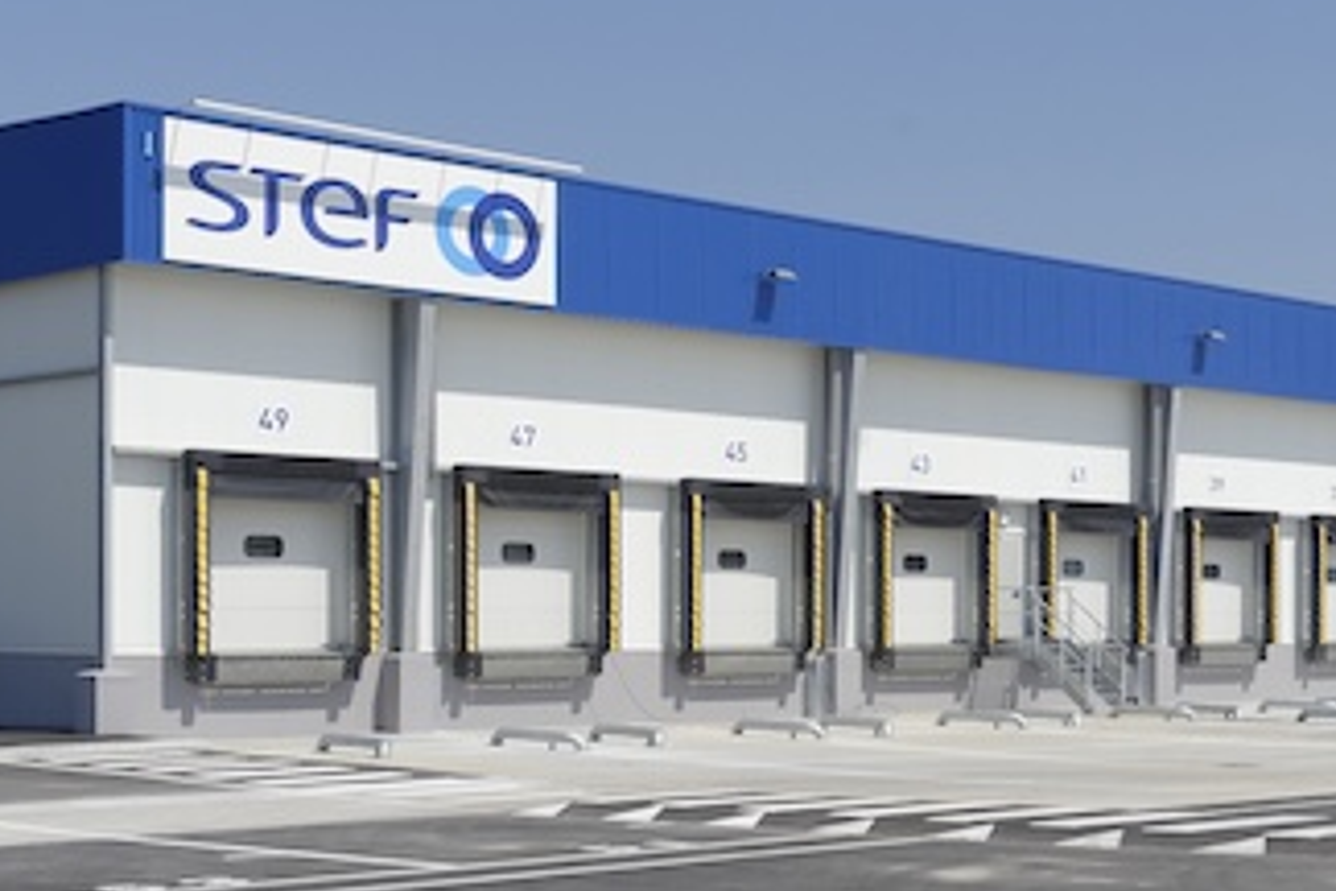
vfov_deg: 19.9
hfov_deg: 28.7
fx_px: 2523
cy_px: 635
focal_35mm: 68
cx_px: 1155
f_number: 14
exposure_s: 1/800
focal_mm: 22
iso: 640
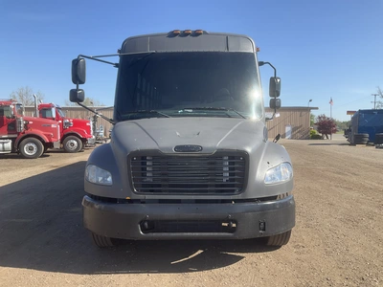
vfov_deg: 48.2
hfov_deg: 61.7
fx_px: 321
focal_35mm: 29
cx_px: 192
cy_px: 144
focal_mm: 3
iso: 25
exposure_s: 1/1055
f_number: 1.8
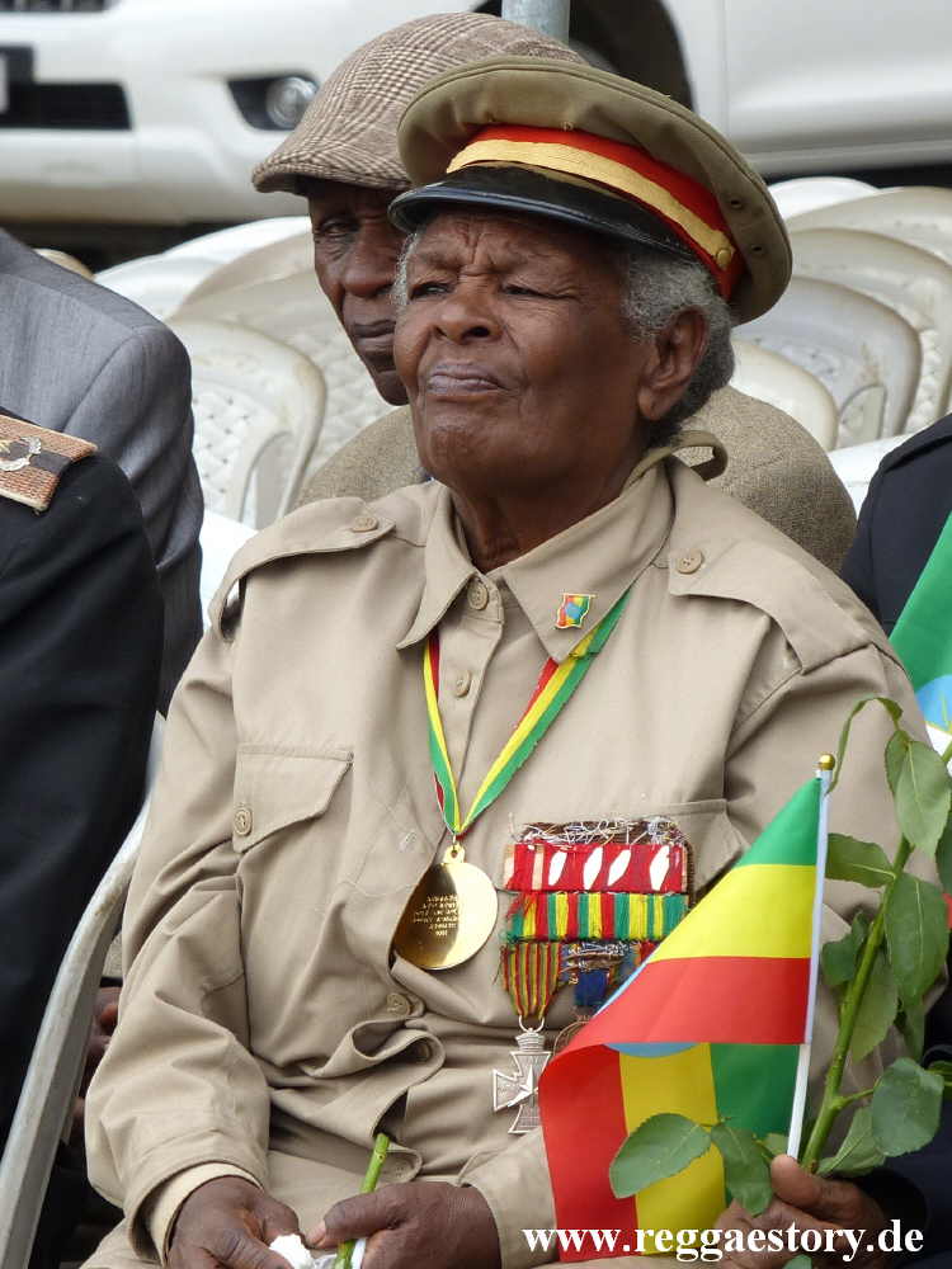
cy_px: 634
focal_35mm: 245
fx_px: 8984
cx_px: 476
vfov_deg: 8.1
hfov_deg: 6.1
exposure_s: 1/250
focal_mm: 44
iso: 100
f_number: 4
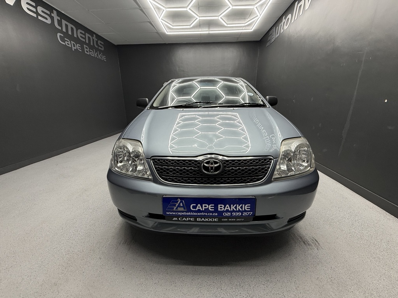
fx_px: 161
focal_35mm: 14
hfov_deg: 102.1
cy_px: 149
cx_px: 199
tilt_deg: -15.5
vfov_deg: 85.7
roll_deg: +0.8
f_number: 2.2
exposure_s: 1/100
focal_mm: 2.22
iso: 100
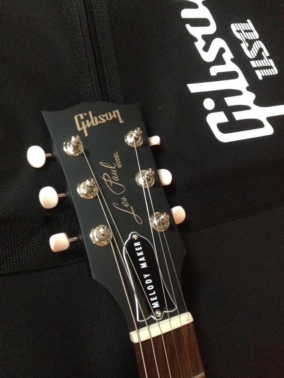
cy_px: 189
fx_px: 361
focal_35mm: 33
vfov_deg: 55.4
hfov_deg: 42.9
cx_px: 142
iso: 800
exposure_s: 1/17
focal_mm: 4.12
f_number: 2.4
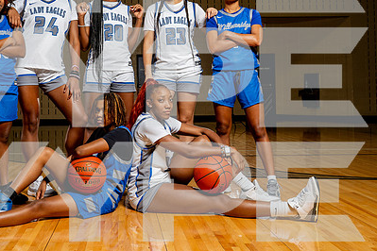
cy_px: 78
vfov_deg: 27.8
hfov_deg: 40.6
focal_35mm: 48
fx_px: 503
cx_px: 128
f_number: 8
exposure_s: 1/250
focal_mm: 33
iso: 400
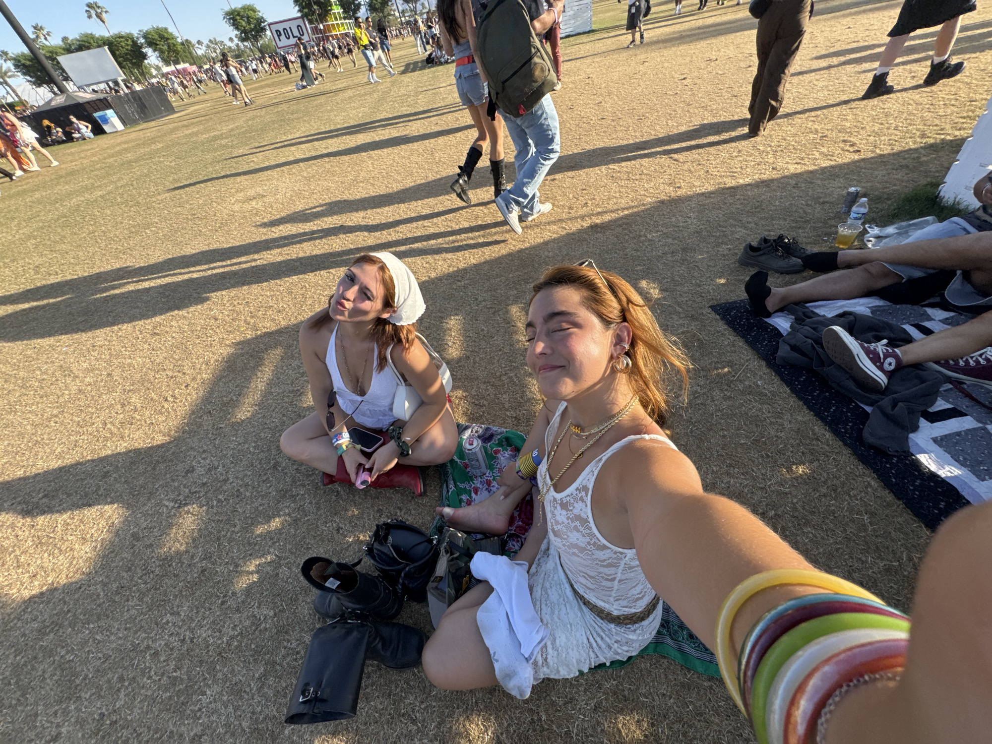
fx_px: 401
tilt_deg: -42.4
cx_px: 496
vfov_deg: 85.7
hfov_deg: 102.1
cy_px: 372
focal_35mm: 14
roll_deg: +16.6
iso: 40
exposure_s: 1/858
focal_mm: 2.22
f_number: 2.2
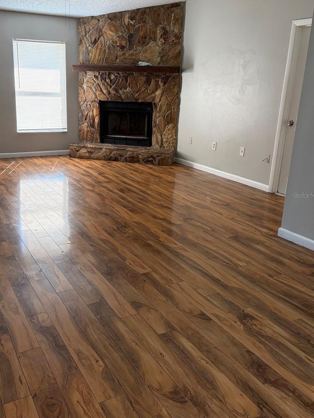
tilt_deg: -15.3
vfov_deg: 56.8
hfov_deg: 44.0
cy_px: 195
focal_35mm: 32
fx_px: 387
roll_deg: -1.0
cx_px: 130
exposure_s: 1/120
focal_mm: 5.96
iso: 200
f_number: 1.6
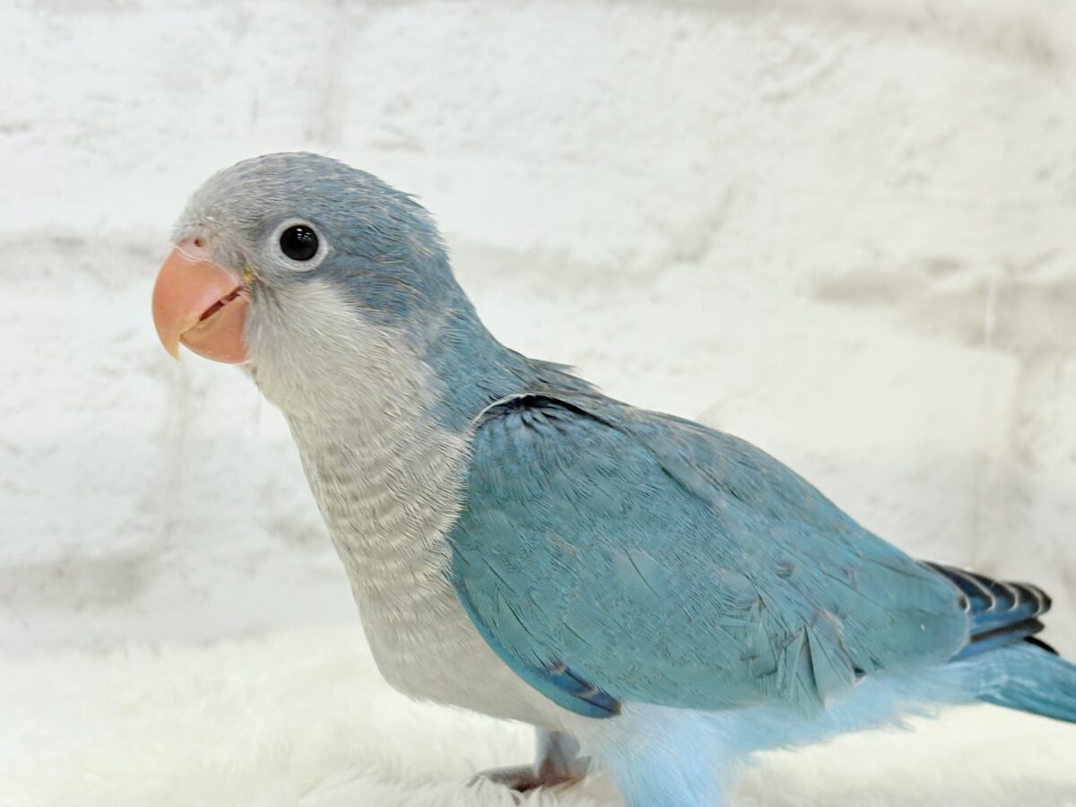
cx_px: 538
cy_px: 404
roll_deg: -2.2
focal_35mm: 52
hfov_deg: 36.8
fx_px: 1616
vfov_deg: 28.0
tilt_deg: -3.4
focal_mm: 5.96
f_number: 1.6
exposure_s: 1/50
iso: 40
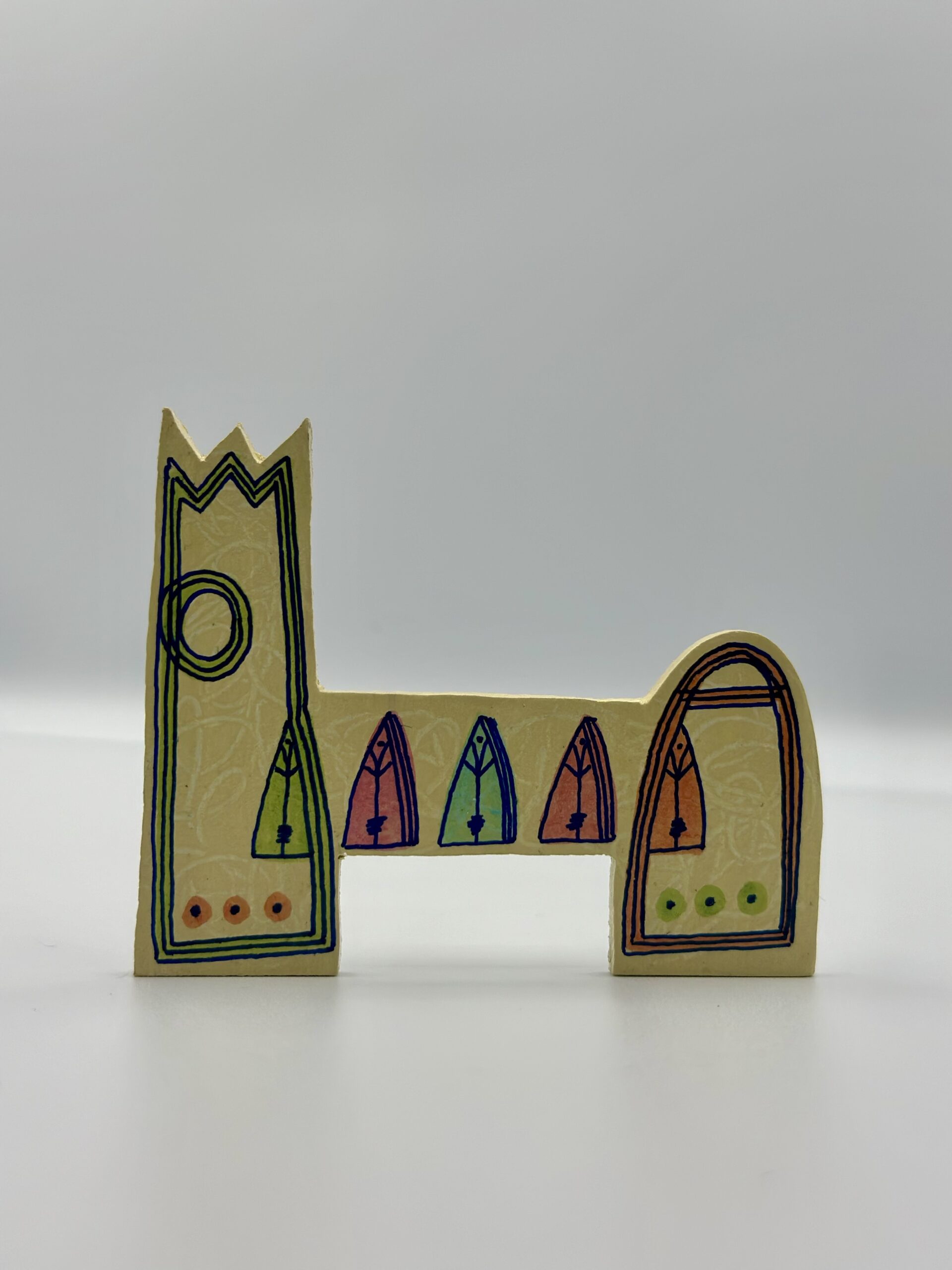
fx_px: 1760
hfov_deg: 30.3
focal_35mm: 48
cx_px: 476
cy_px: 635
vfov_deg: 39.7
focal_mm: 6.86
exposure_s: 1/1815
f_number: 1.78
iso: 80
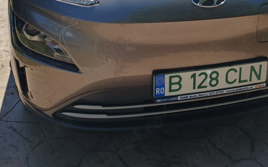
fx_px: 343
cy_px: -29
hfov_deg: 42.4
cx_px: 167
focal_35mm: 47
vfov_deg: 24.9
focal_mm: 6.75
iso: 80
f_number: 1.5
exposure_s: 1/1604
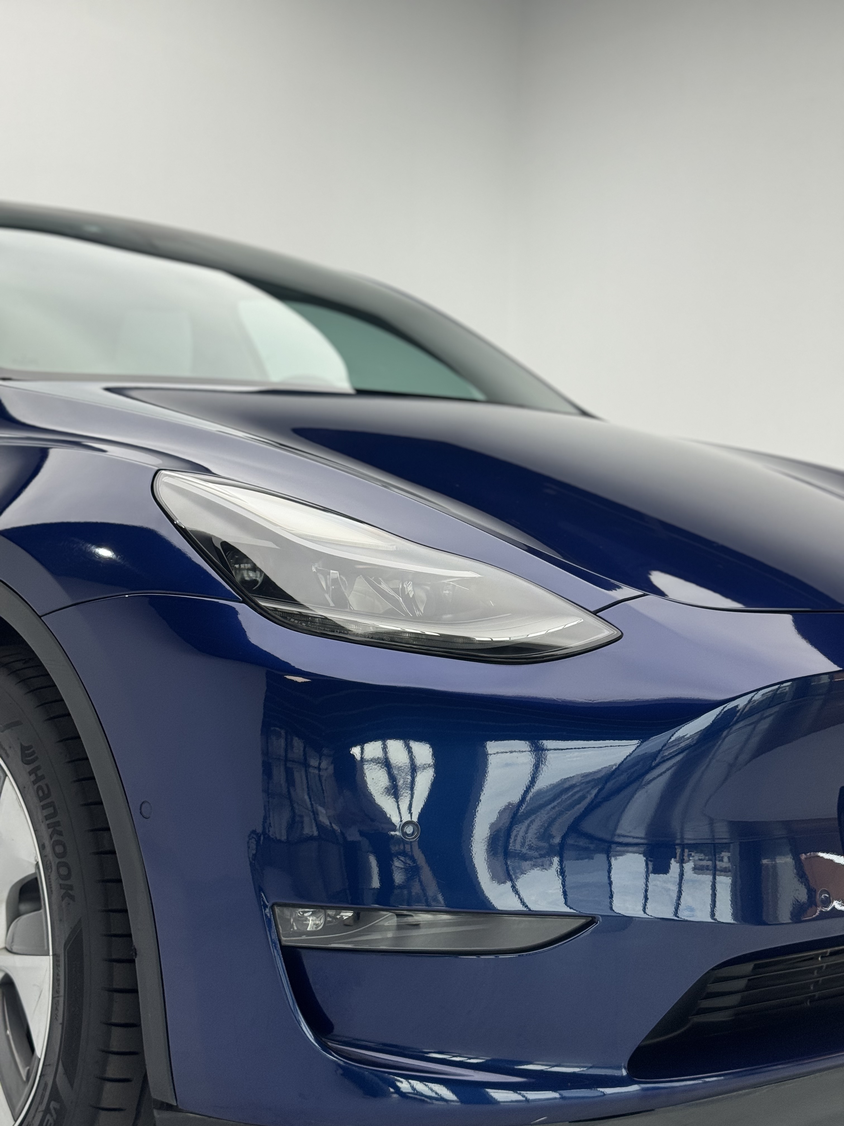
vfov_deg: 39.7
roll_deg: +0.1
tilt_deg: -0.8
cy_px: 563
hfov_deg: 30.3
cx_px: 422
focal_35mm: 48
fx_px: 1560
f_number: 1.78
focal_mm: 6.76
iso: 64
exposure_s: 1/323
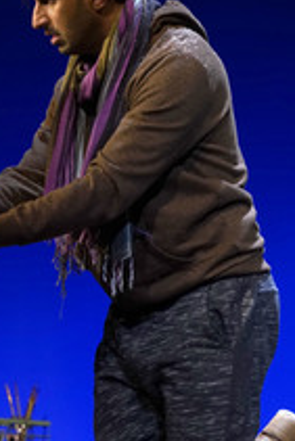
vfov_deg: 6.6
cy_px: 205
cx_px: -62
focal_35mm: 310
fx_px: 3804
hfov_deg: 4.4
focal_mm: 145
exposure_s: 1/125
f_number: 5.6
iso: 1600
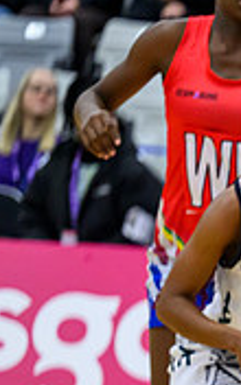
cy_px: 425
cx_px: 695
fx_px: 5885
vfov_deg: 3.7
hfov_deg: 2.3
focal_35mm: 560
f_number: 3.2
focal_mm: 145
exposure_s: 1/1000
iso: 4000
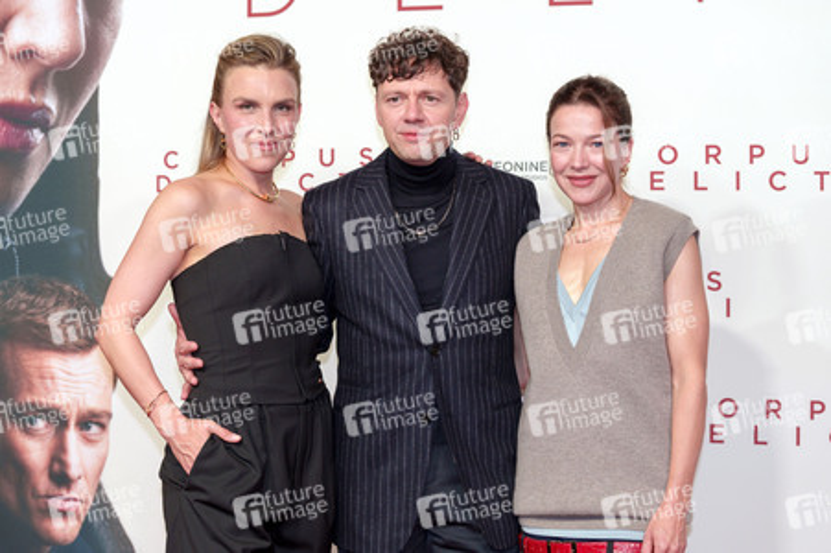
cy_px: 276
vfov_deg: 19.4
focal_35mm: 70
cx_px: 416
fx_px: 1615
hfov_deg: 28.9
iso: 320
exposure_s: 1/200
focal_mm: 70
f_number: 4.5
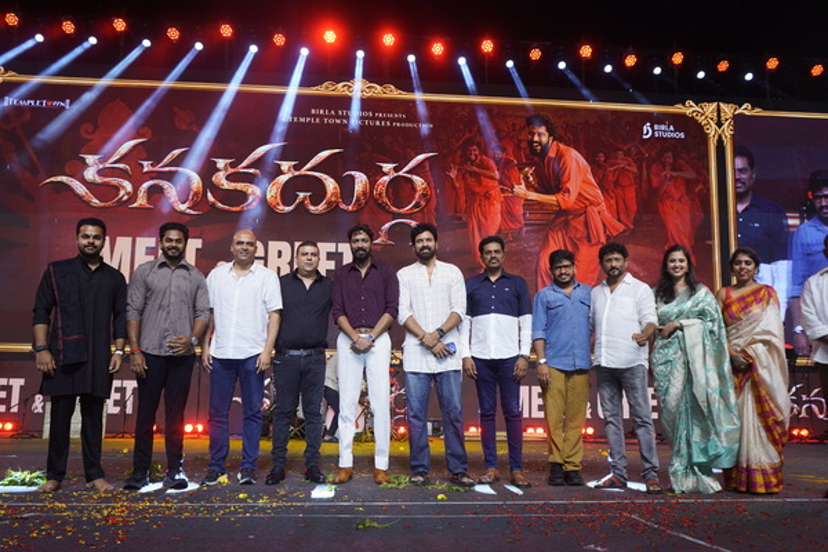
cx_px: 414
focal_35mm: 31
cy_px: 276
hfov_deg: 60.3
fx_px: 713
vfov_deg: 42.3
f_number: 3.5
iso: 200
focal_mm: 31
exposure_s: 1/160
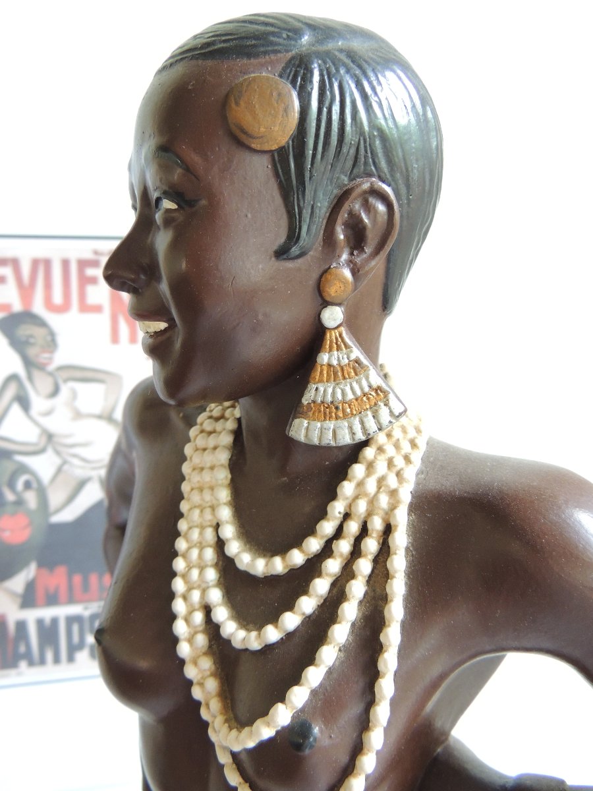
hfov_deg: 46.8
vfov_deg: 60.0
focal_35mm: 30
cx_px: 296
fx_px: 685
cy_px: 396
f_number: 3.1
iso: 400
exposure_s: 1/25
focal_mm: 5.3
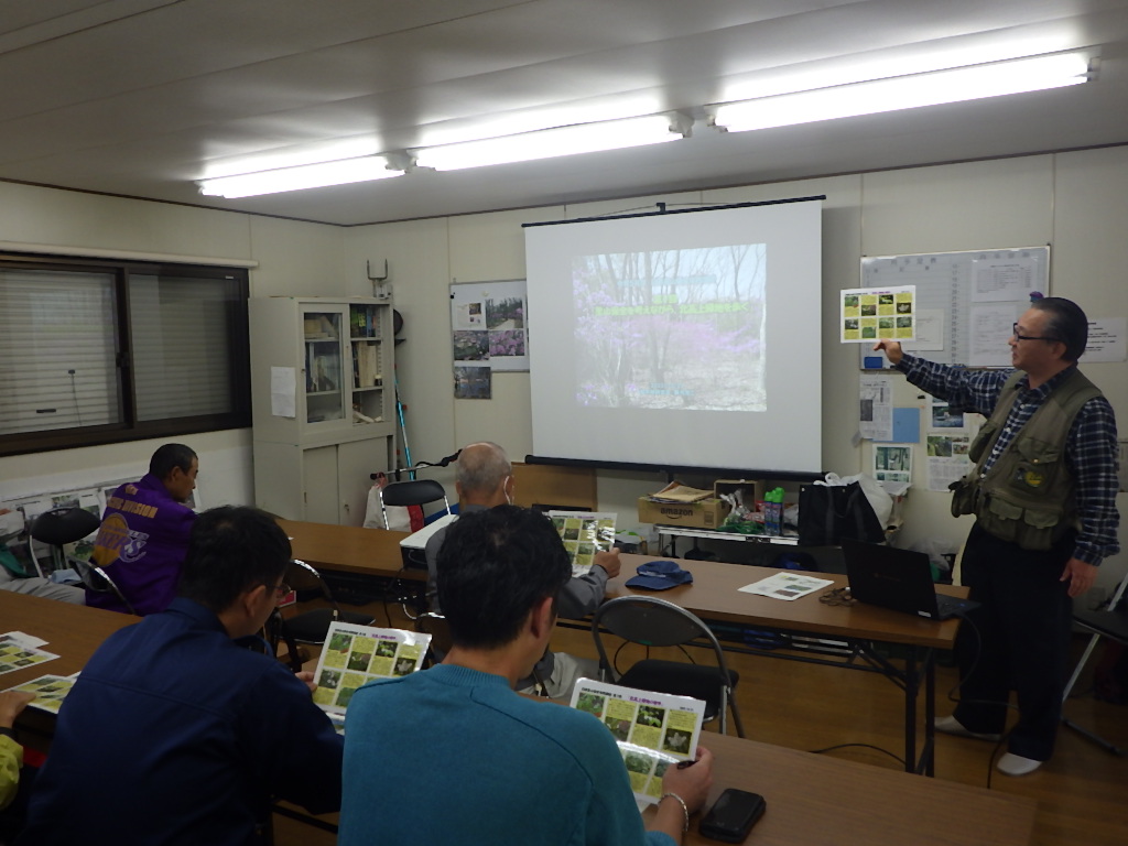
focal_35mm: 28
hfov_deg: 63.4
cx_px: 564
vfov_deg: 49.7
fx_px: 912
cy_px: 423
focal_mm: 5
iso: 125
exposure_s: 1/60
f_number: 3.5
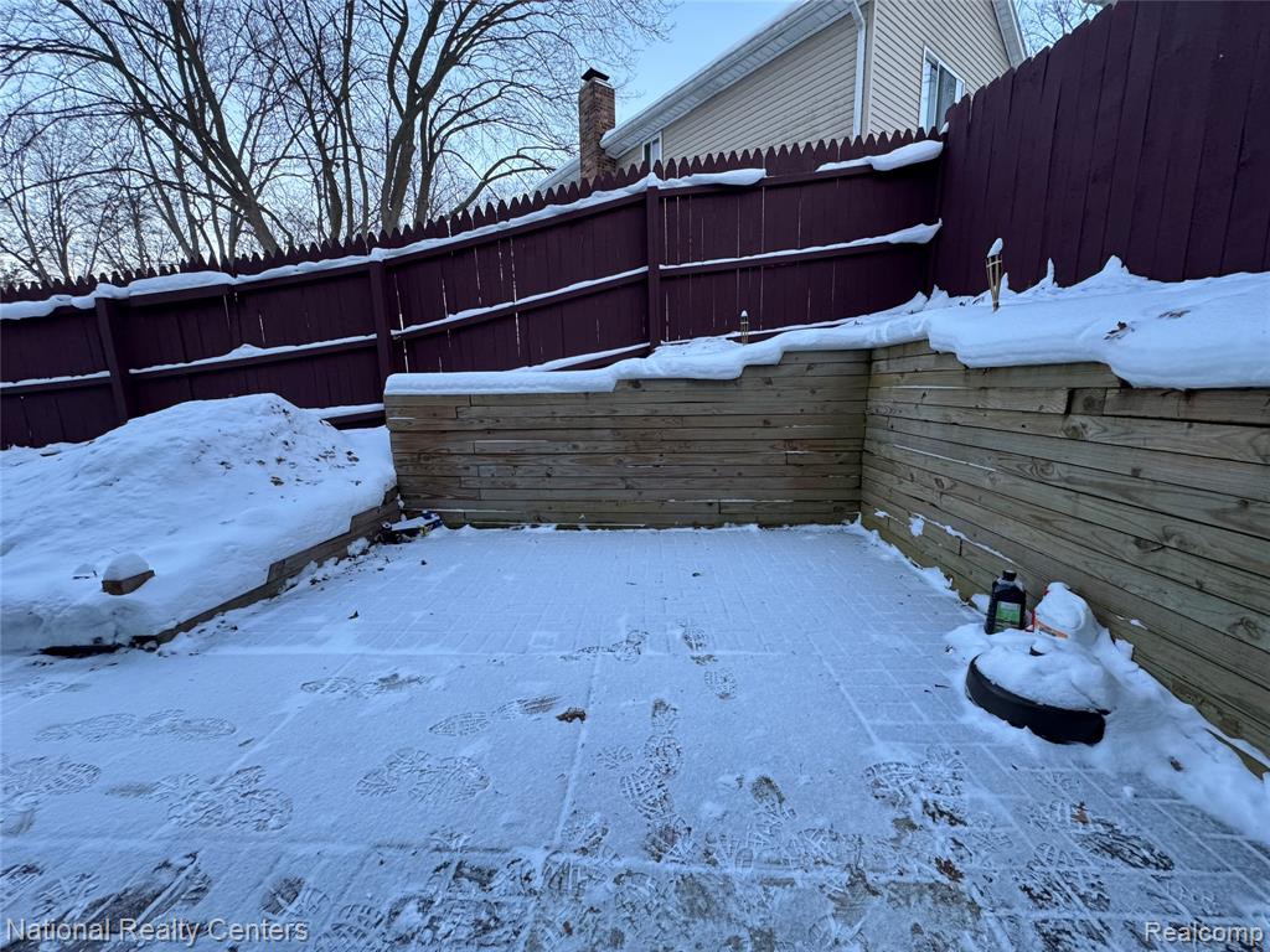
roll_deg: +1.4
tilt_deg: -10.3
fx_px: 514
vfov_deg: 85.7
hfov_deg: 102.1
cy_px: 476
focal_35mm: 14
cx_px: 635
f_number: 2.2
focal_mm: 2.22
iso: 200
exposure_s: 1/120
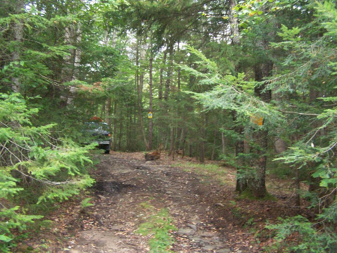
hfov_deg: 49.0
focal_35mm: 38
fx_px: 370
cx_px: 168
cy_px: 126
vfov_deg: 37.7
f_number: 2.8
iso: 400
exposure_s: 1/60
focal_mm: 6.3
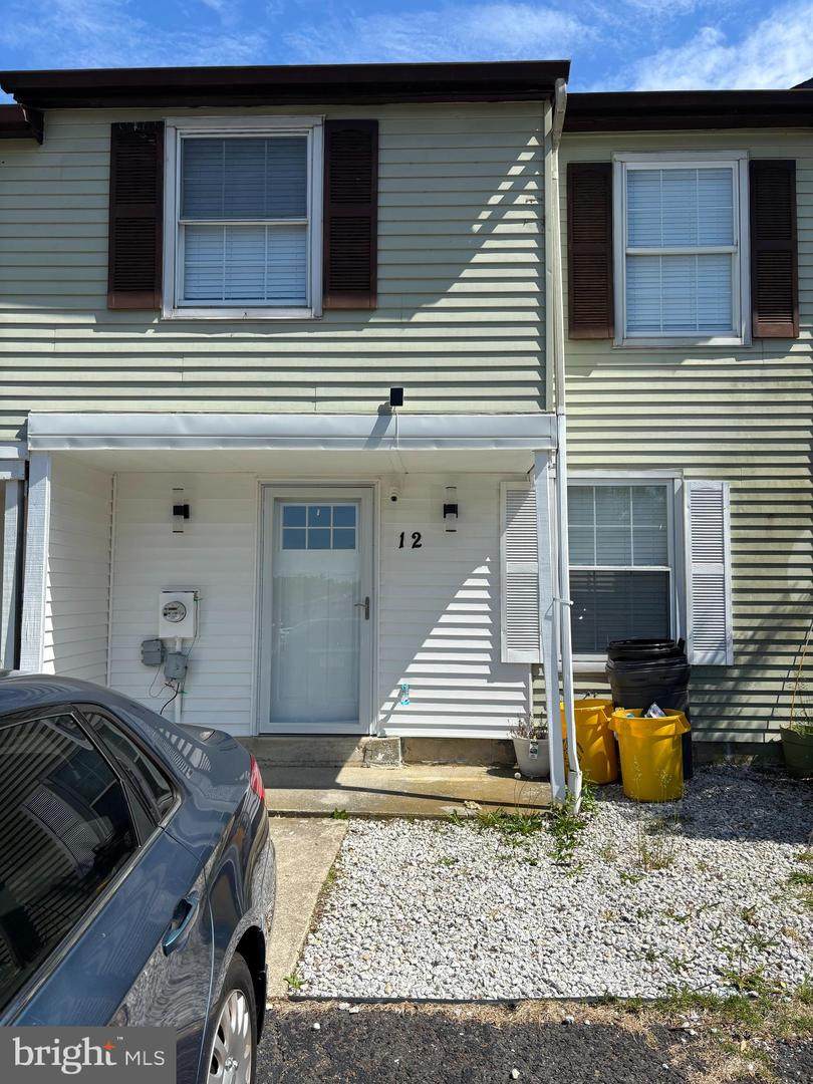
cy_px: 542
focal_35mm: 26
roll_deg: -0.7
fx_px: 814
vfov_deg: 67.3
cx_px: 406
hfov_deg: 53.1
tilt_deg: +3.8
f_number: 1.6
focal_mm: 5.96
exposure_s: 1/3650
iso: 50
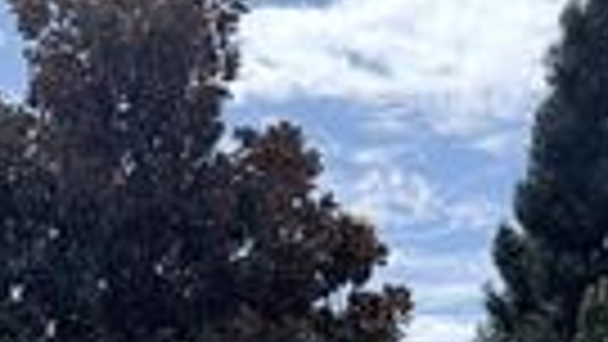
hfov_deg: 21.8
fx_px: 1564
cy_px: 745
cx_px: 171
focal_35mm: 97
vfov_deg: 11.0
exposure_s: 1/9091
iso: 100
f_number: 1.78
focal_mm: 6.76
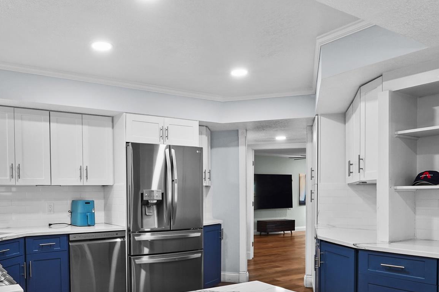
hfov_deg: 63.0
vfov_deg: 44.4
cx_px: 170
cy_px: 190
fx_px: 354
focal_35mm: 29
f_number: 8
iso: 200
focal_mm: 14
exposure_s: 1/2.5
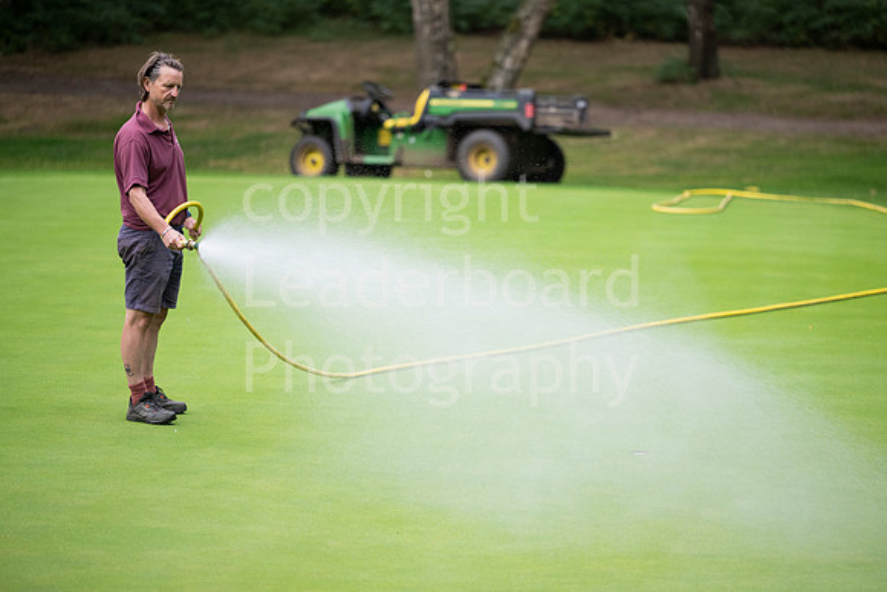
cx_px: 444
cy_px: 296
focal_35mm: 165
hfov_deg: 12.4
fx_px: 4066
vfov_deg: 8.3
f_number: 2.8
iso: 1000
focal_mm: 165
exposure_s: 1/320
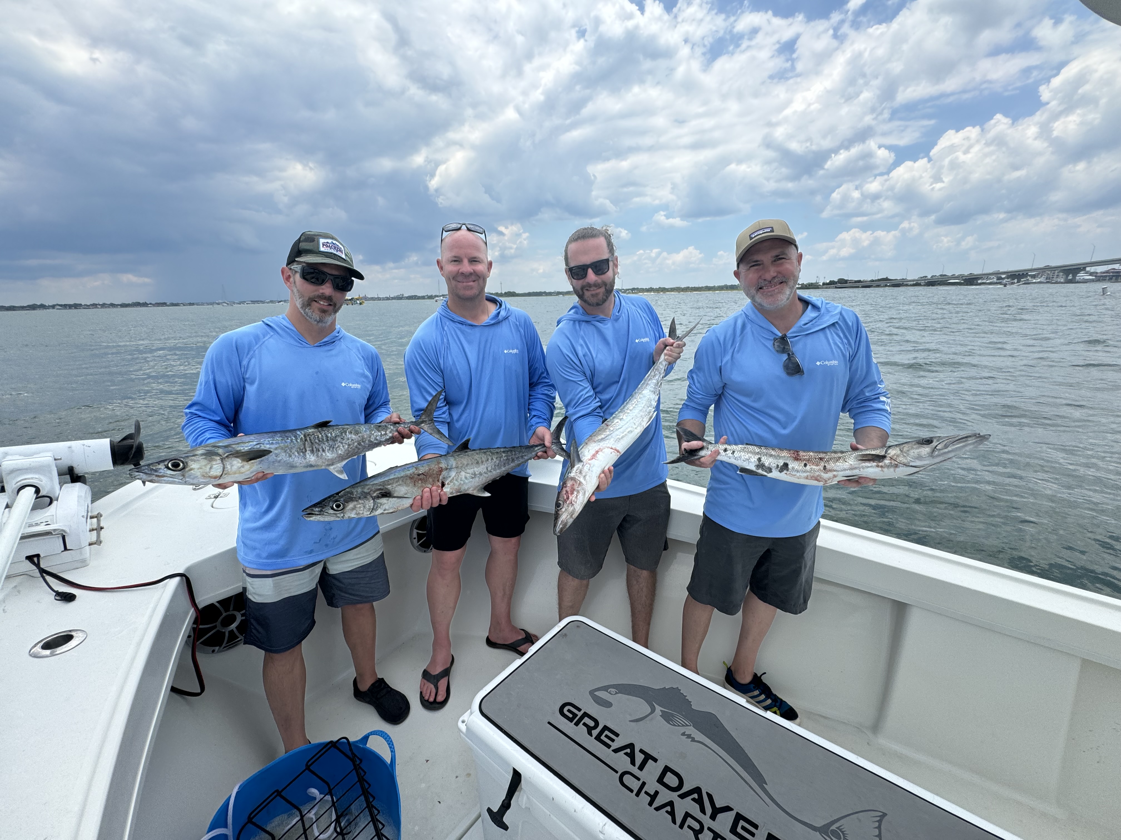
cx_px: 560
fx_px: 453
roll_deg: +0.2
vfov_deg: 85.7
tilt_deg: -16.6
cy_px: 420
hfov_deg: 102.1
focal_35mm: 14
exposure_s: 1/1178
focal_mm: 2.22
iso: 50
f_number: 2.2
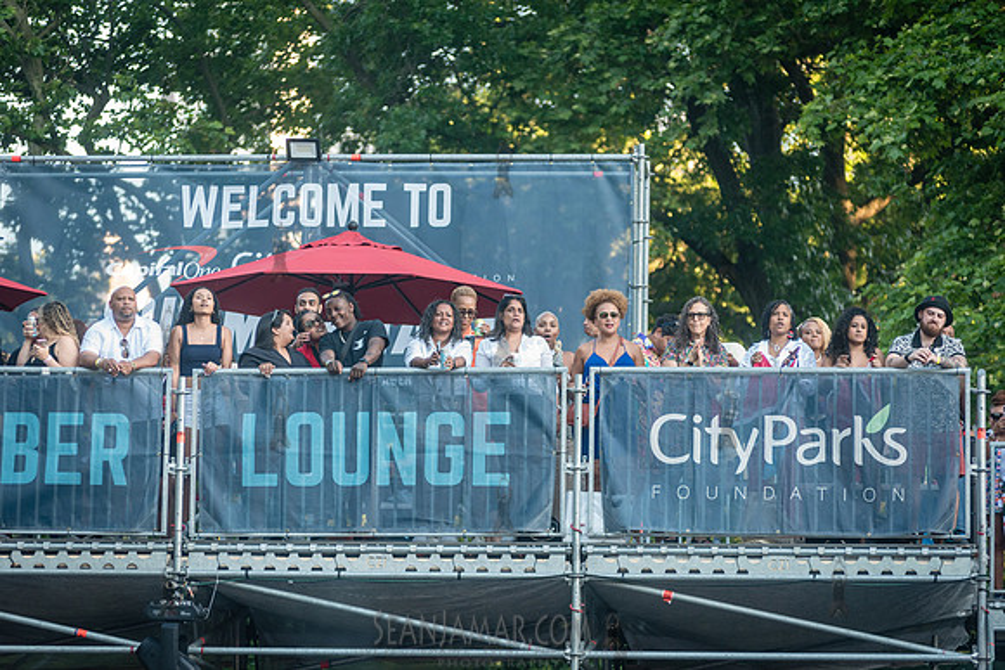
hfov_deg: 13.2
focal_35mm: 155
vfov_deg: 8.9
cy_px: 335
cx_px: 502
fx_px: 4328
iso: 1000
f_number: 3.5
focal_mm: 155
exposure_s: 1/320
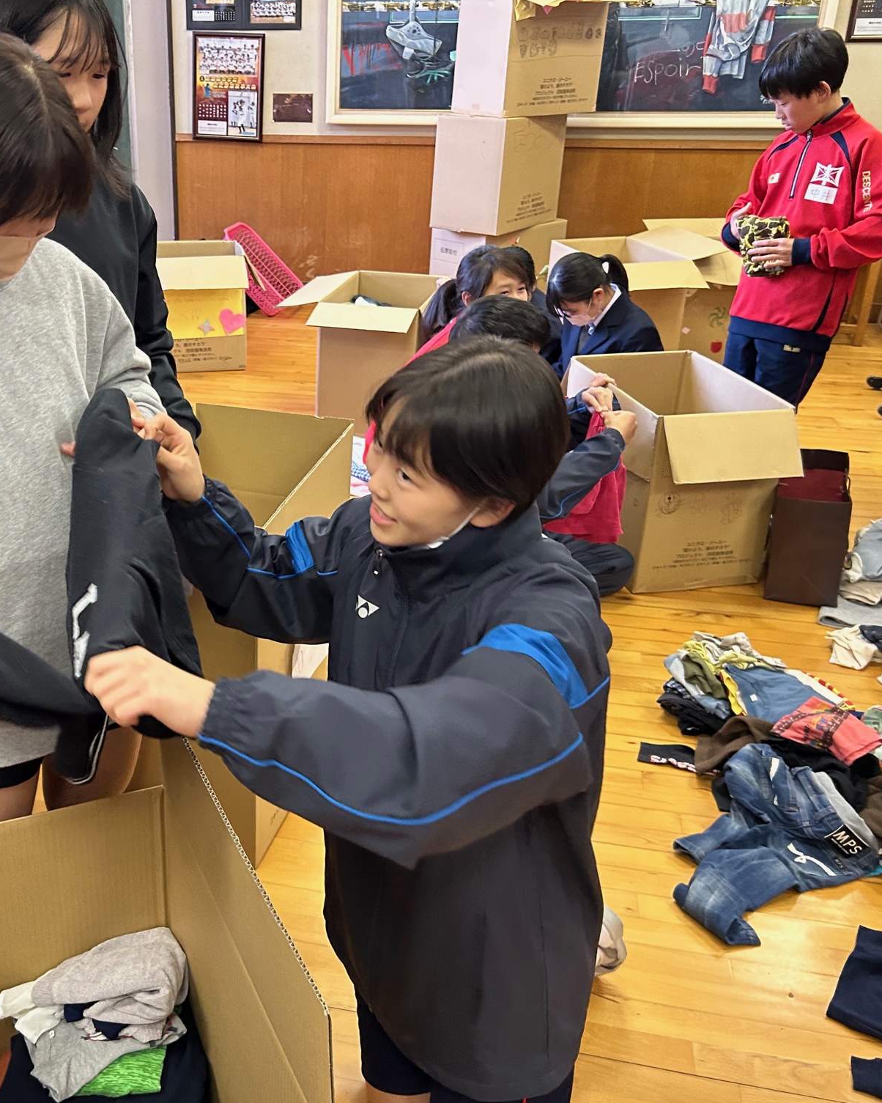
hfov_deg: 42.3
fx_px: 1109
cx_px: 239
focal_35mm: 34
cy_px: 551
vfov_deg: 52.8
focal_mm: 5.7
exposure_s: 1/60
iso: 250
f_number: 1.5
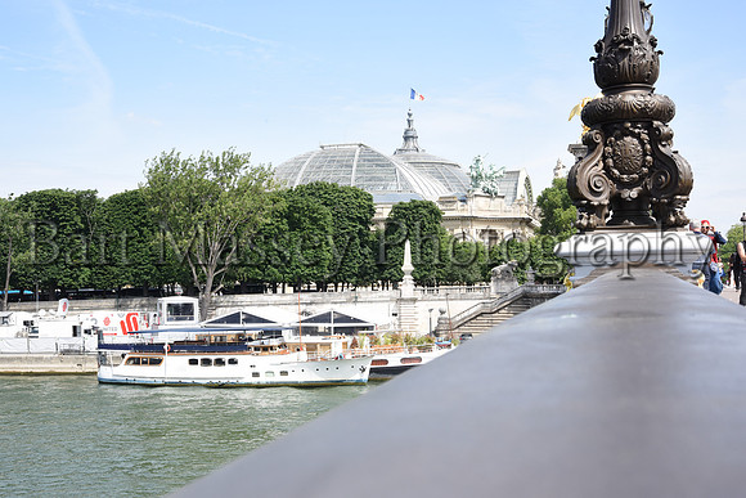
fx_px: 953
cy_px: 249
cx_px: 373
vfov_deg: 29.3
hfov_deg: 42.7
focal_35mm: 46
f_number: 16
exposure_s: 1/200
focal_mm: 46
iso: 560
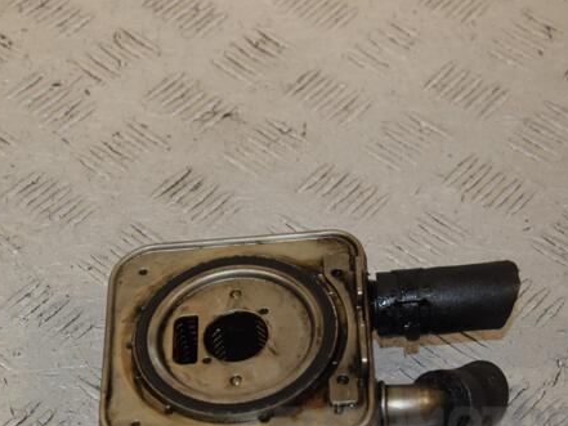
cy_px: 255
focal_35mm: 102
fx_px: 1674
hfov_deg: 19.2
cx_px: 250
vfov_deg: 14.5
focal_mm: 52
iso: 800
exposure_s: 1/200
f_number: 6.3
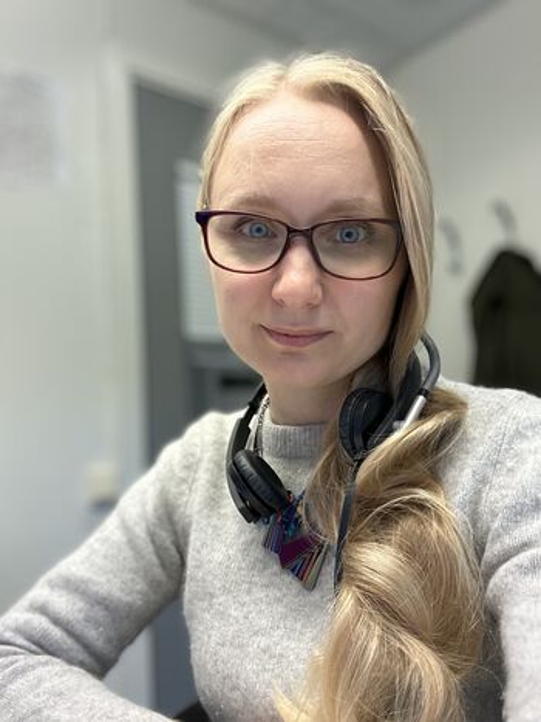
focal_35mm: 30
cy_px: 361
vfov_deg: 60.0
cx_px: 270
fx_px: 625
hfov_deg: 46.8
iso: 40
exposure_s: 1/50
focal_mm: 2.69
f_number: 1.9
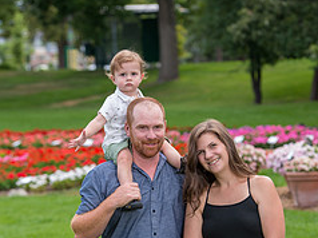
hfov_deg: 9.7
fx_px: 1872
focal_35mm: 204
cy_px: 265
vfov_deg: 7.2
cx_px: 167
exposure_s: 1/250
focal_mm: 112
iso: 200
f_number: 4.5
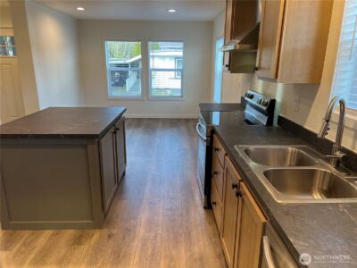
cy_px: 134
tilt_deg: -15.6
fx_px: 268
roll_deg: -0.5
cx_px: 178
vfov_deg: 53.1
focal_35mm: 26
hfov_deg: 67.3
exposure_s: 1/120
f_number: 1.5
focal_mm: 5.7
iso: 80
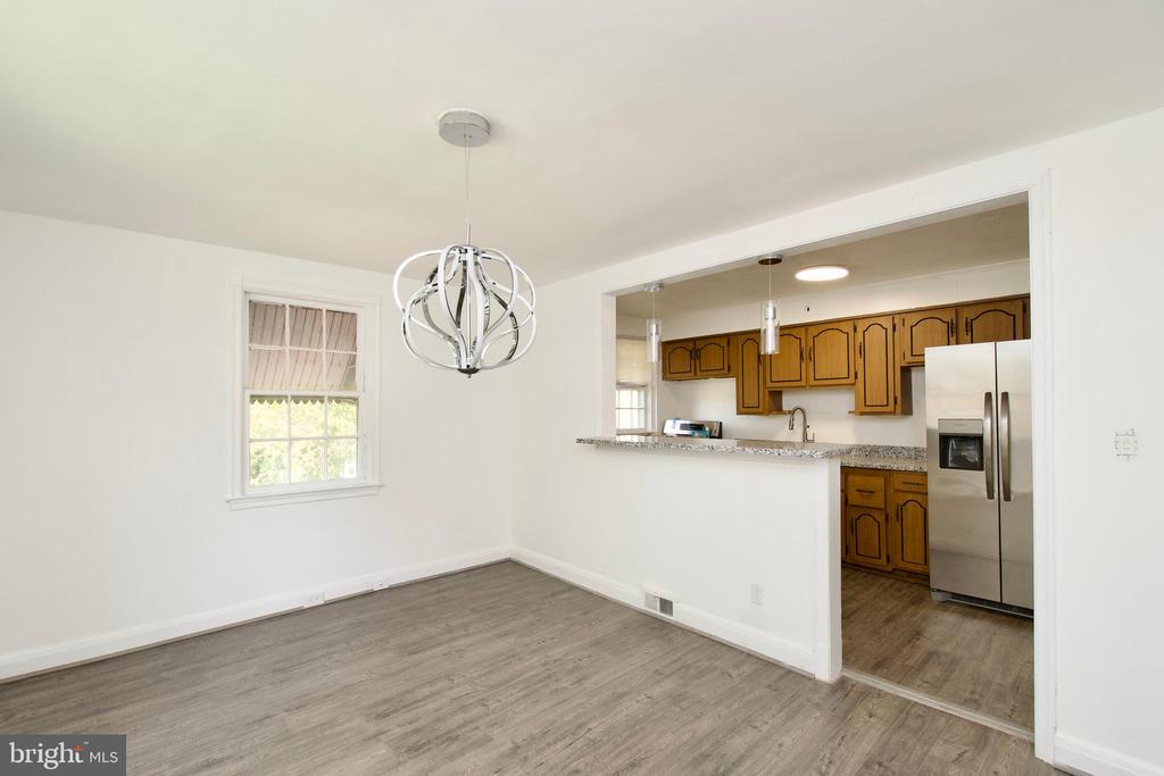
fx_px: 485
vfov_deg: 77.3
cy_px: 388
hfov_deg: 100.4
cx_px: 582
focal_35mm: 15
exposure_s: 1/20
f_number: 7.1
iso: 320
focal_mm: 10
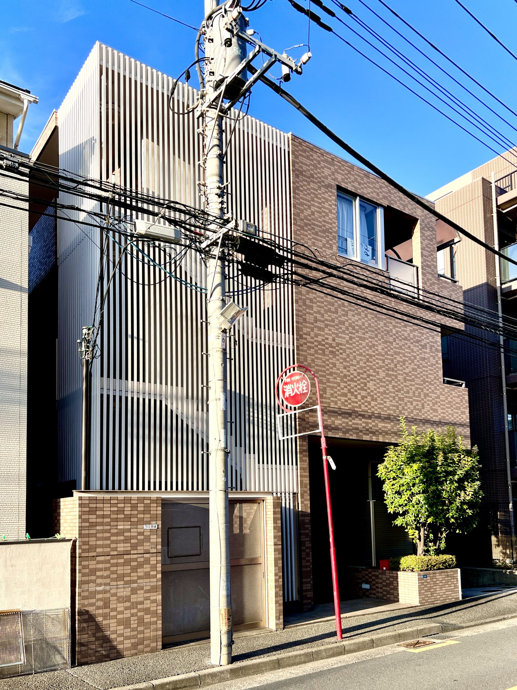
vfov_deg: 67.3
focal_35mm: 26
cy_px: 345
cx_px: 258
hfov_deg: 53.1
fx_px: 518
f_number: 1.5
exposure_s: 1/1468
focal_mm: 5.7
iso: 50
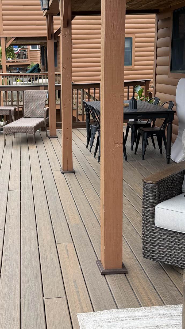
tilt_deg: -12.4
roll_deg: +0.9
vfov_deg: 42.1
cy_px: 154
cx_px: 64
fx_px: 427
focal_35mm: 49
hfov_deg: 24.3
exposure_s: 1/722
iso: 80
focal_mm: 6.76
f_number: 1.78
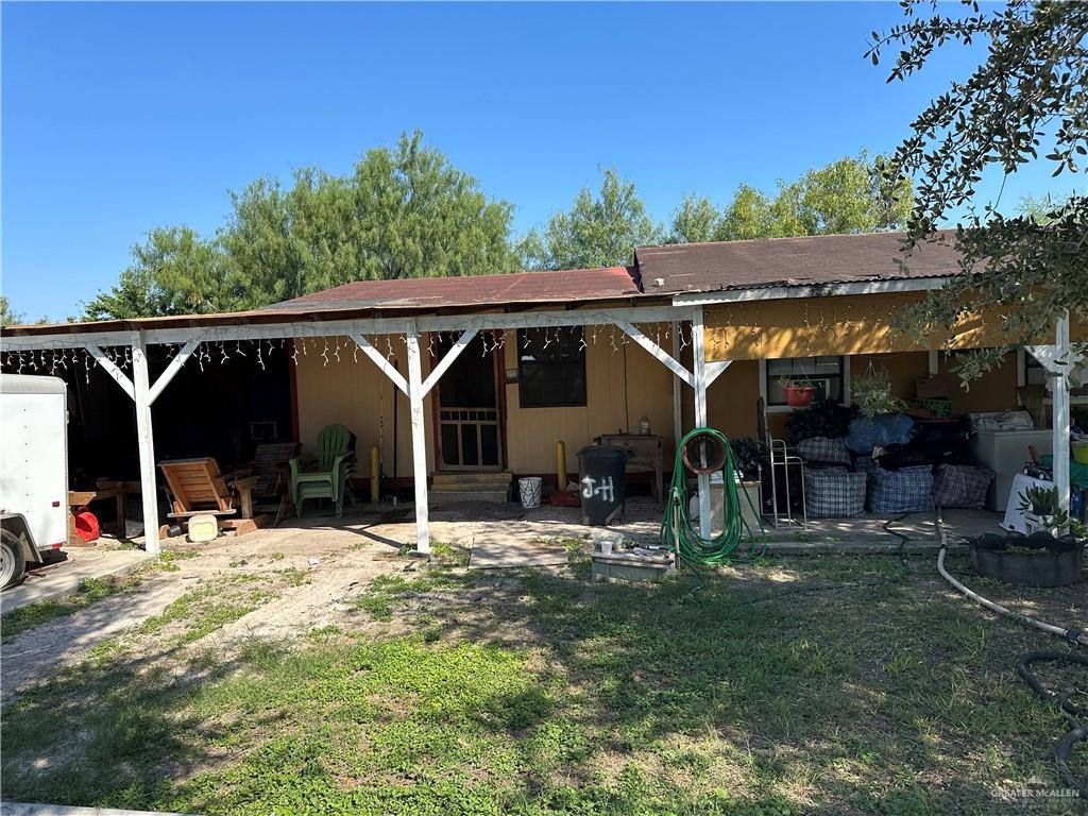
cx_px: 544
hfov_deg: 71.6
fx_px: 754
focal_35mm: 24
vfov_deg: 56.8
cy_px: 408
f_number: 1.78
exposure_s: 1/2525
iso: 80
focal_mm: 6.86
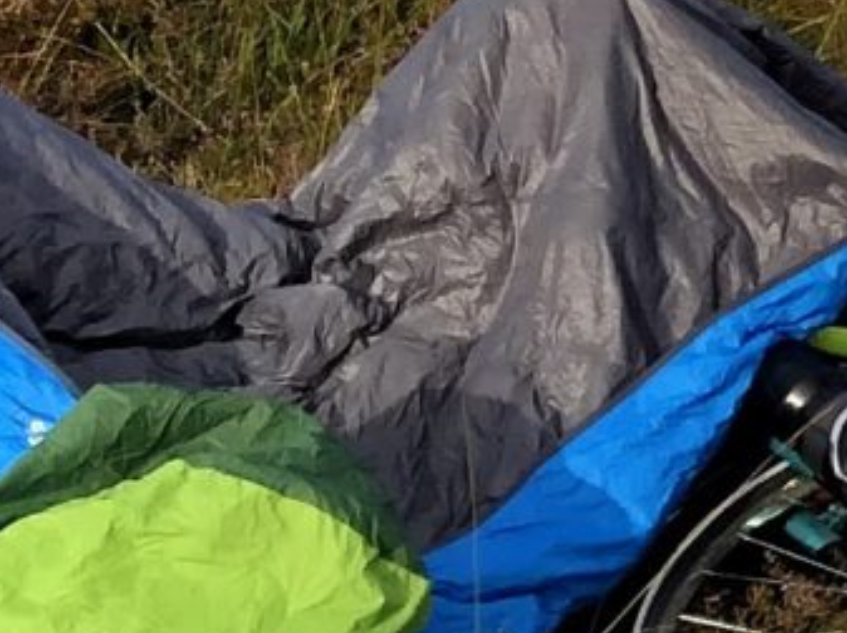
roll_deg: +1.1
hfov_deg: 7.8
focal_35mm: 213
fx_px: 5206
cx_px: 2677
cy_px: -15
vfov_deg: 6.9
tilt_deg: -10.4
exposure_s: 1/585
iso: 20
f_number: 1.8
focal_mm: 3.99
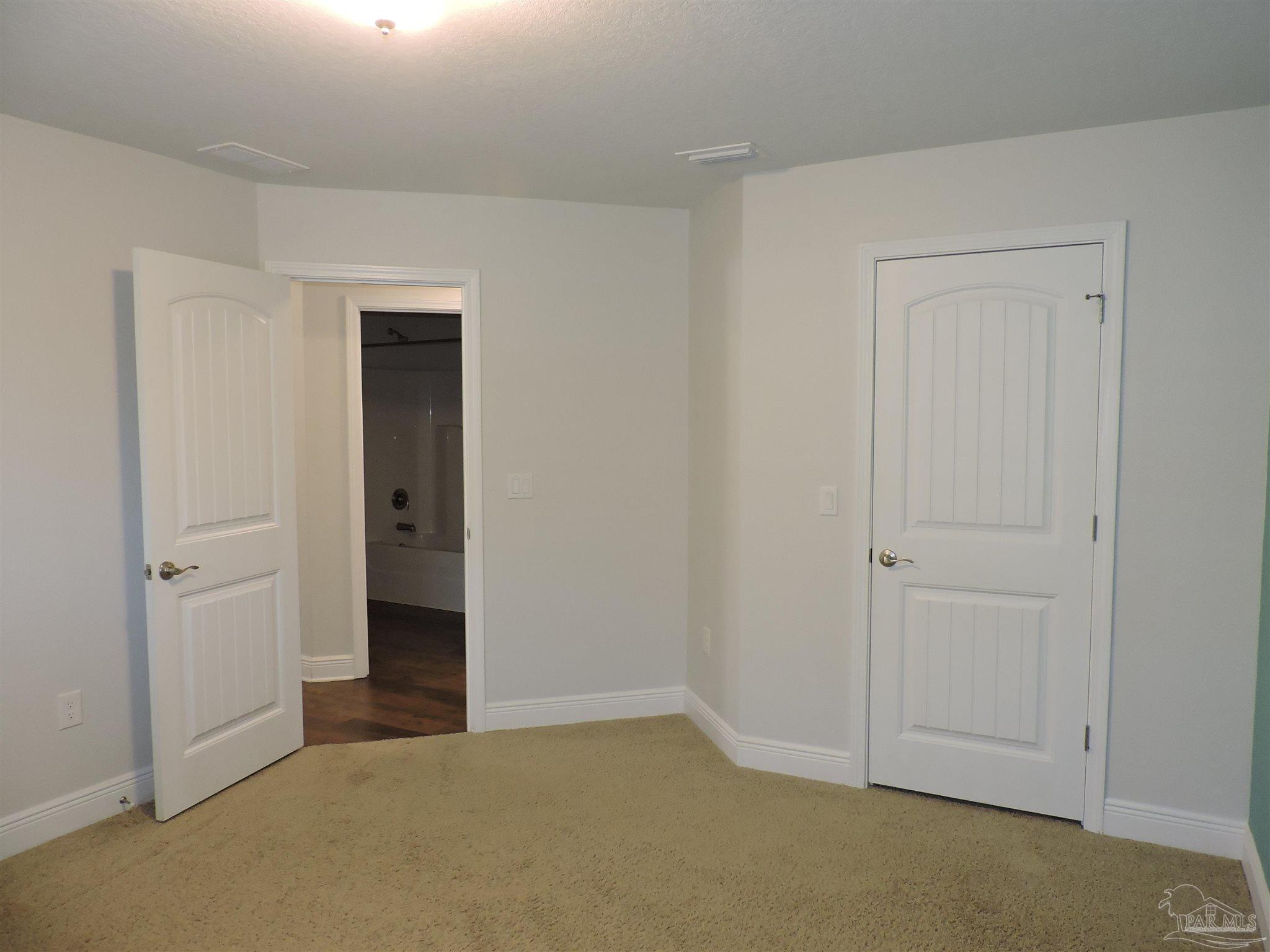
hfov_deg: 71.6
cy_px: 476
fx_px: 881
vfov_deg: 56.8
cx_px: 635
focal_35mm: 24
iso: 360
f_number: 3
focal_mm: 4.3
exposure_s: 1/40
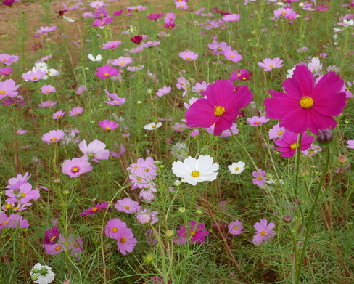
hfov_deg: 38.7
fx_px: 503
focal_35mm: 48
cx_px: 199
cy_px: 124
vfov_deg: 31.4
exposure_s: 1/320
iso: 200
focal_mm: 20
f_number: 7.1
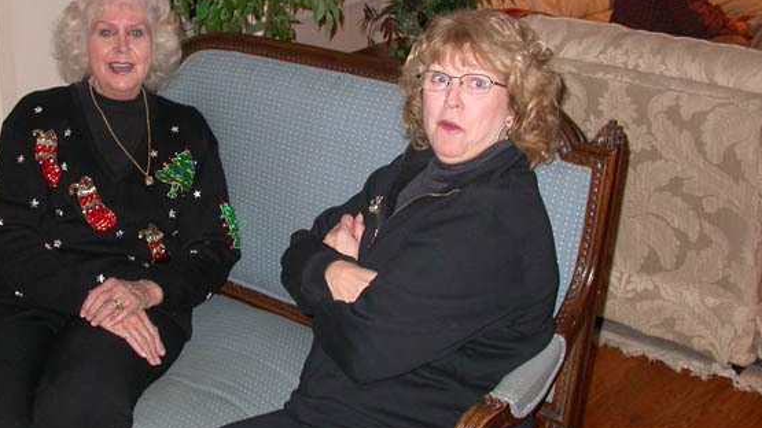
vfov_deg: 21.4
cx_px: 266
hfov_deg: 36.9
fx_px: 1131
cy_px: 197
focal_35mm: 56
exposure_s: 1/60
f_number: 2.6
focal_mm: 7.85
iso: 200
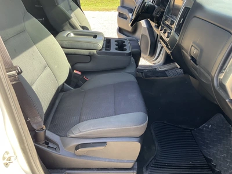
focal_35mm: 29
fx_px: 194
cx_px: 116
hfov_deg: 61.7
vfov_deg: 48.2
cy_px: 87
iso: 40
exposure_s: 1/122
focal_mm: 3
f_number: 1.8
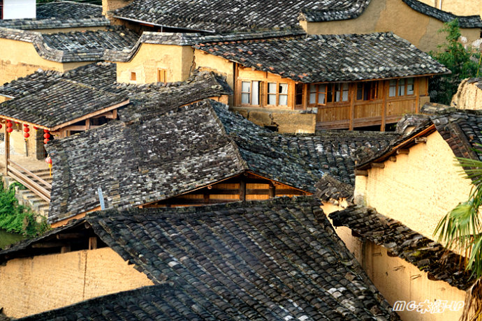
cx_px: 241
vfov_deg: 10.5
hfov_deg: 15.8
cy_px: 160
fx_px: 1740
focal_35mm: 130
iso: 640
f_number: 8
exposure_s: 1/160
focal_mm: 130
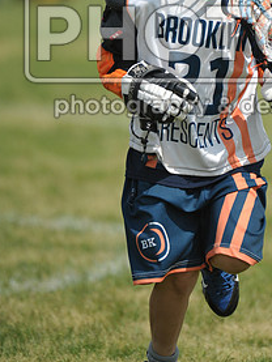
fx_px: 8427
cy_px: 43
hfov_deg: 1.8
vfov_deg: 2.5
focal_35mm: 805
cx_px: 222
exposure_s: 1/4000
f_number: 4
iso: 640
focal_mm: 400
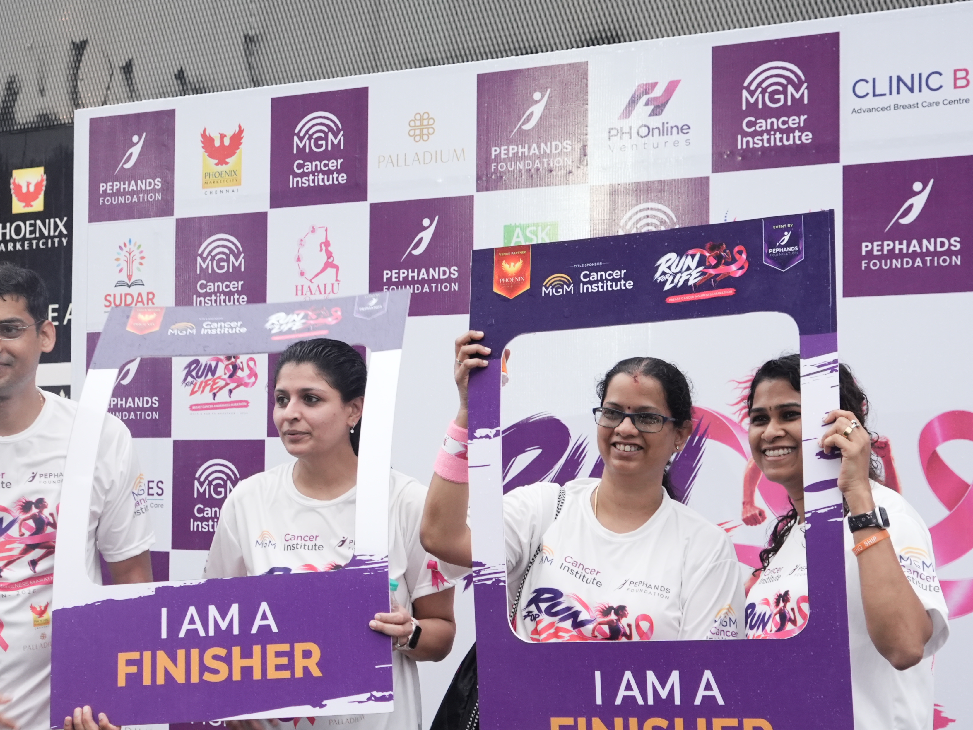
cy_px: 433
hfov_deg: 34.3
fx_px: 1574
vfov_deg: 26.1
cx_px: 424
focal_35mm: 56
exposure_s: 1/125
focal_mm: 28
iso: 1600
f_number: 4
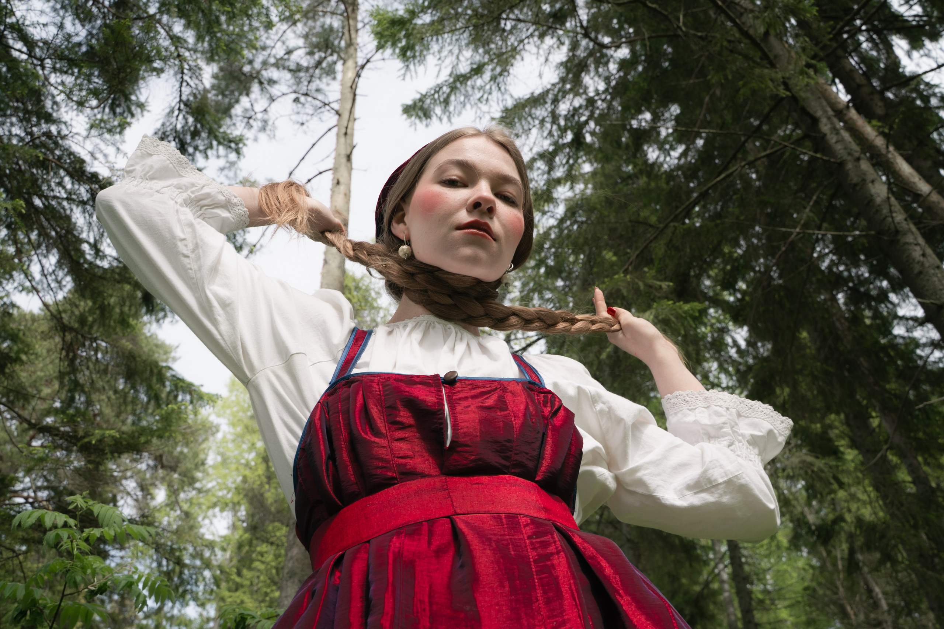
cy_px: 314
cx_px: 472
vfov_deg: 46.4
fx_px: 734
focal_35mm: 28
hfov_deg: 65.5
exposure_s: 1/200
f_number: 8
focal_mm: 28
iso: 200
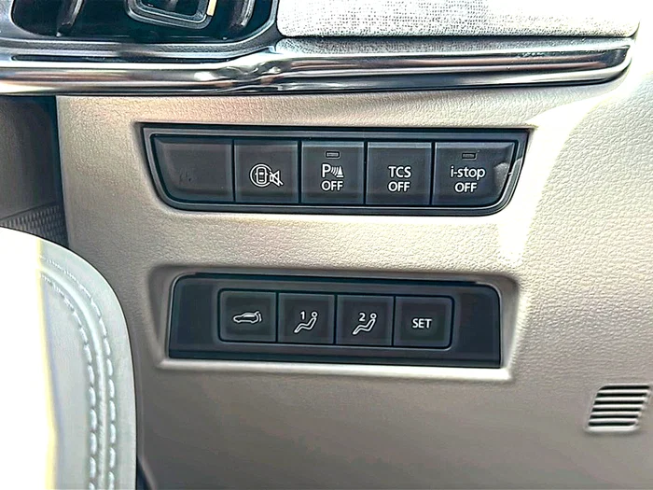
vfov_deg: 39.7
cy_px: 245
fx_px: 679
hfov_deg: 51.4
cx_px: 326
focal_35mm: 36
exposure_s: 1/348
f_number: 1.78
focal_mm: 6.86
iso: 100
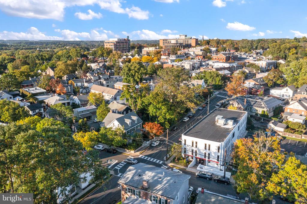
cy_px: 102
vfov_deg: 46.4
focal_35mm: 28
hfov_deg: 65.5
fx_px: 239
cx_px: 154
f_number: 7.1
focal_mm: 10.26
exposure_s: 1/1000
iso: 400
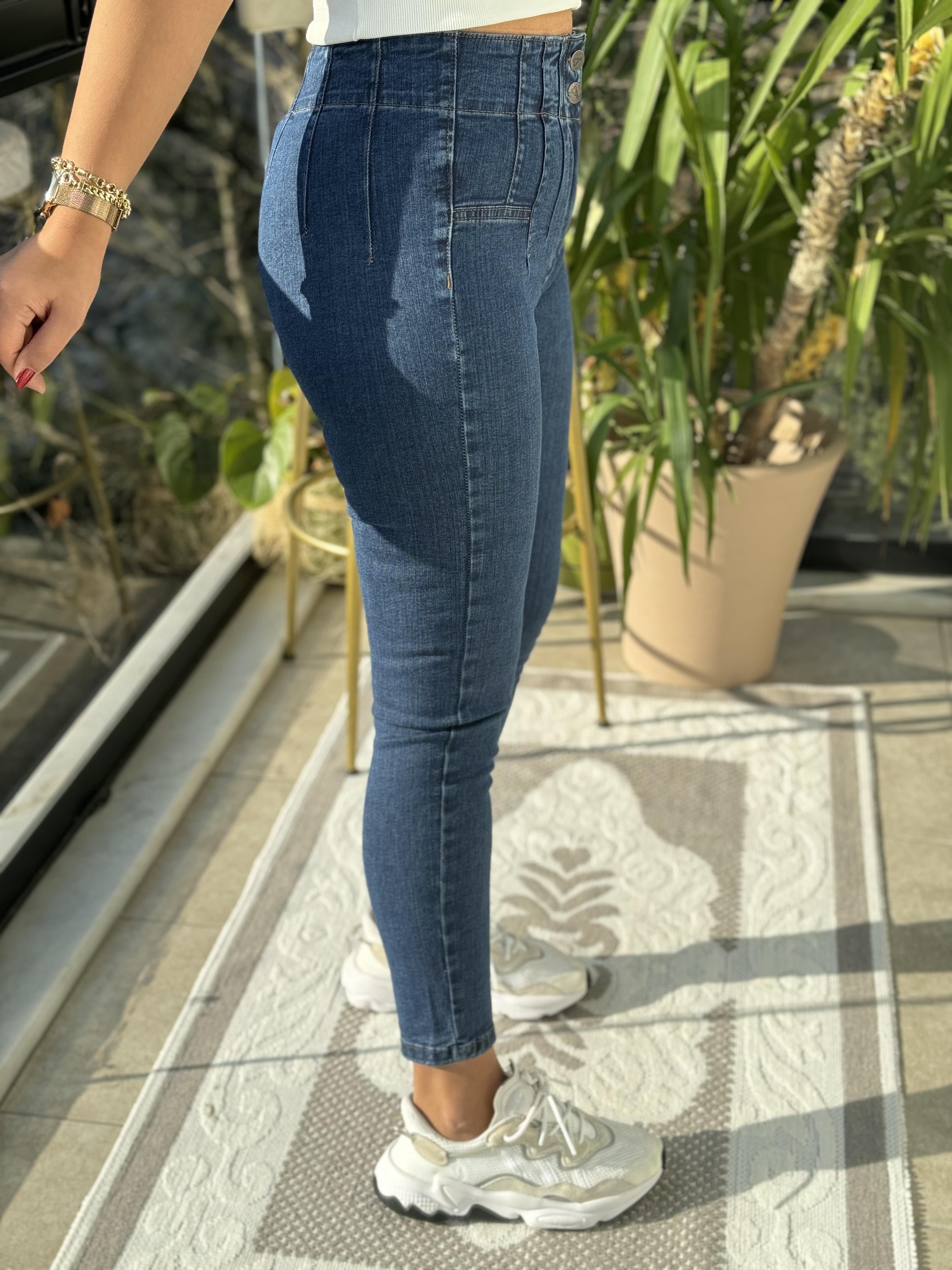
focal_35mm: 48
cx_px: 476
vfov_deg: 39.7
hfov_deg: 30.3
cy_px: 635
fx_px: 1760
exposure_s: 1/399
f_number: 1.78
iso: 64
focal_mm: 6.76
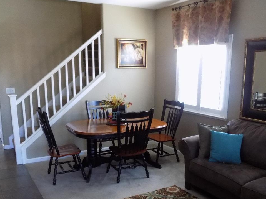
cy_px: 136
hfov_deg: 51.4
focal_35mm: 36
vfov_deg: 39.1
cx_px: 139
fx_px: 277
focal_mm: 4
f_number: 3.1
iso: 400
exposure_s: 1/25
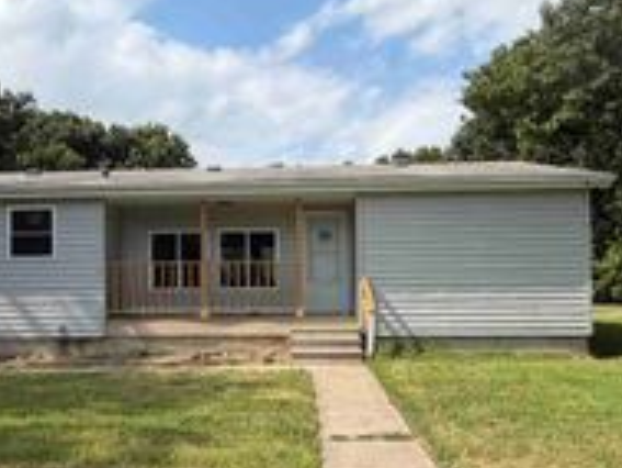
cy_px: 262
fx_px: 665
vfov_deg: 38.6
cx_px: 260
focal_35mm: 37
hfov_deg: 49.9
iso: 20
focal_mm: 2.22
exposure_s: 1/853
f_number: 2.2
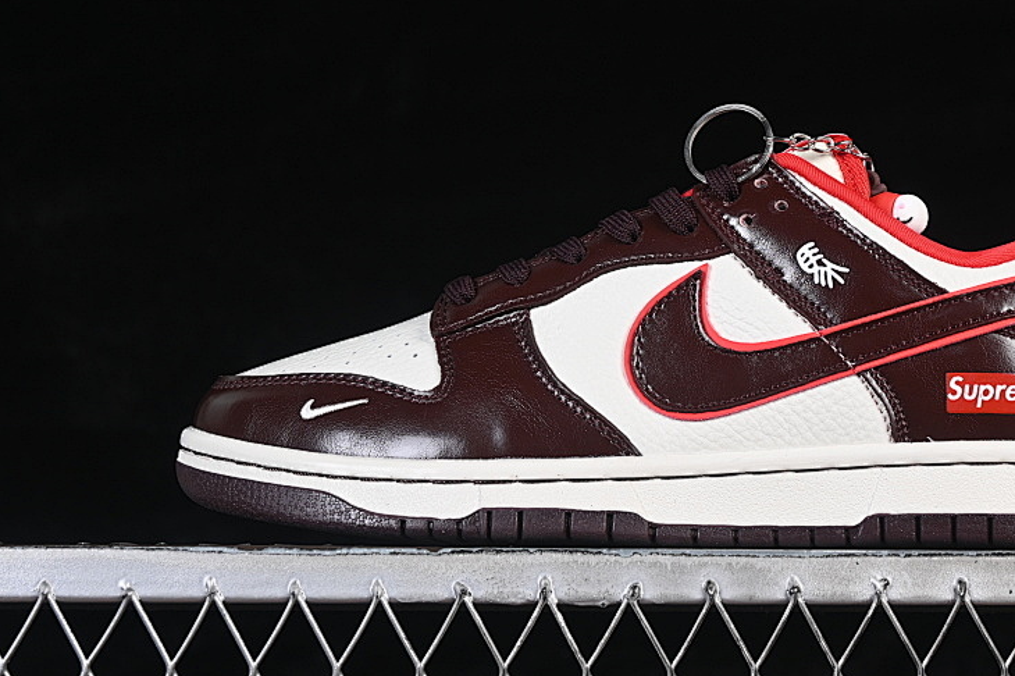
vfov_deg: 12.3
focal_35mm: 111
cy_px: 235
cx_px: 683
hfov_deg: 18.4
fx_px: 3128
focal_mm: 50
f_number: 7.1
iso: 160
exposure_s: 1/80
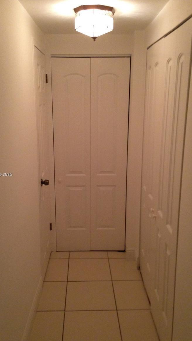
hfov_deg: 32.0
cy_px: 175
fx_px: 335
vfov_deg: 54.0
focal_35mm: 37
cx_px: 90
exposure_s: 1/20
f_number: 2.4
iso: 320
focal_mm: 4.12
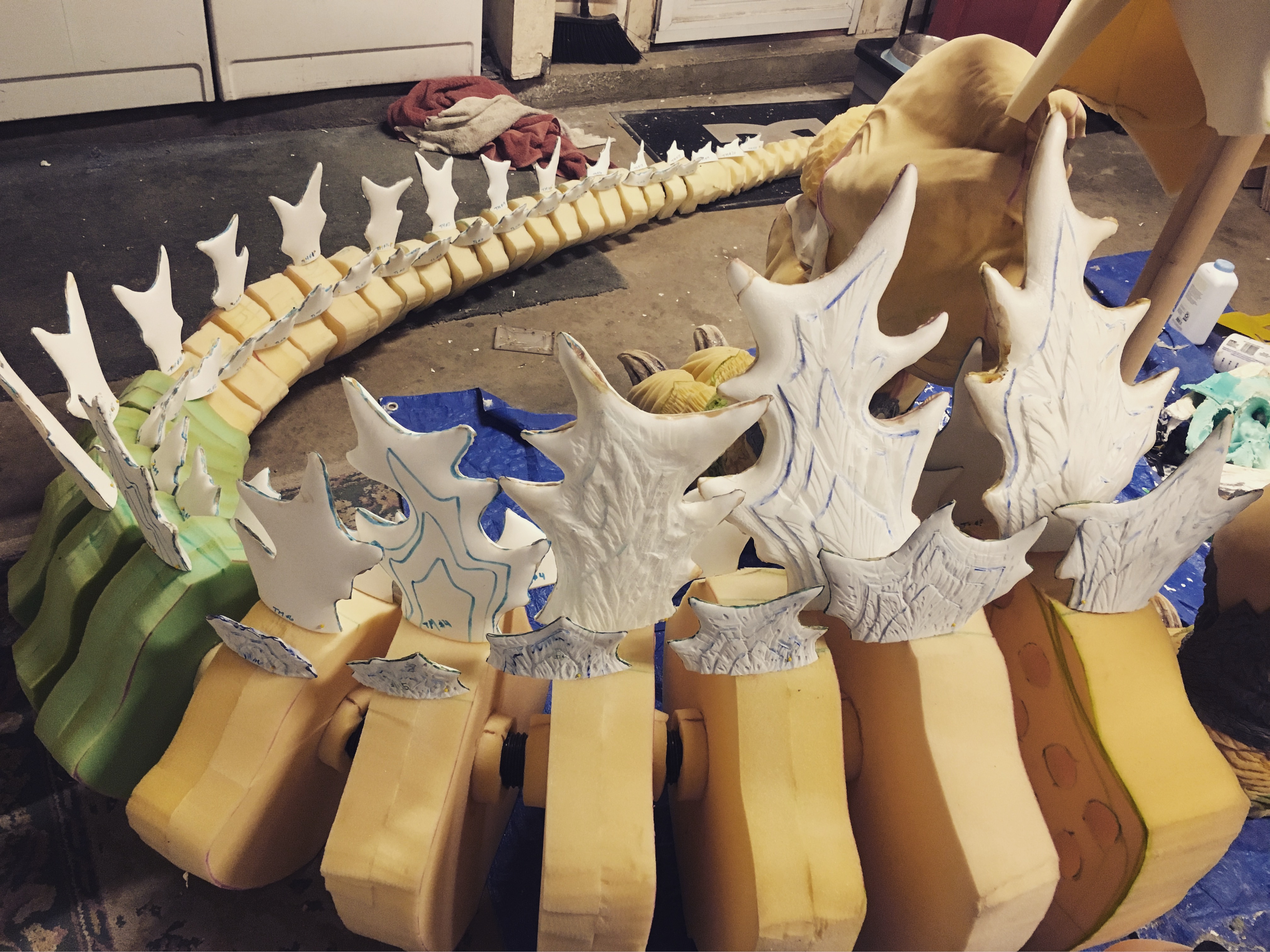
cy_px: 476
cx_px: 635
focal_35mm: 29
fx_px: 1064
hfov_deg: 61.7
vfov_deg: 48.2
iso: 125
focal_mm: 4.15
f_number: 2.2
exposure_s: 1/30
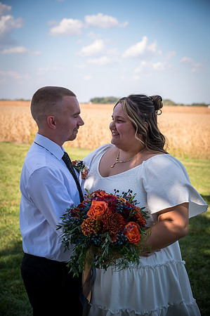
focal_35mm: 65
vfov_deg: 31.0
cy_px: 158
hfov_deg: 20.9
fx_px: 570
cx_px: 105
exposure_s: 1/400
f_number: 5
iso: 100
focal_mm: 65
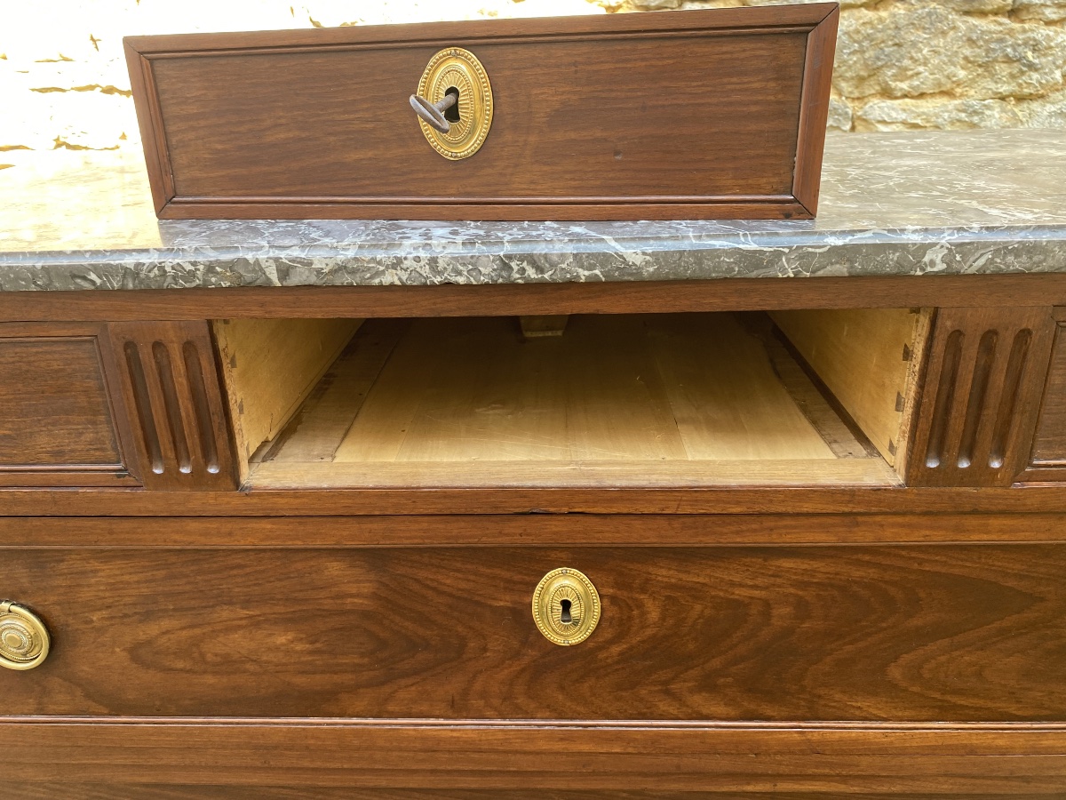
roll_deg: -1.5
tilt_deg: -22.8
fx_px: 801
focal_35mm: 26
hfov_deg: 67.3
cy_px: 400
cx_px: 533
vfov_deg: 53.1
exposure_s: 1/122
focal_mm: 4.25
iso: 80
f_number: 1.8
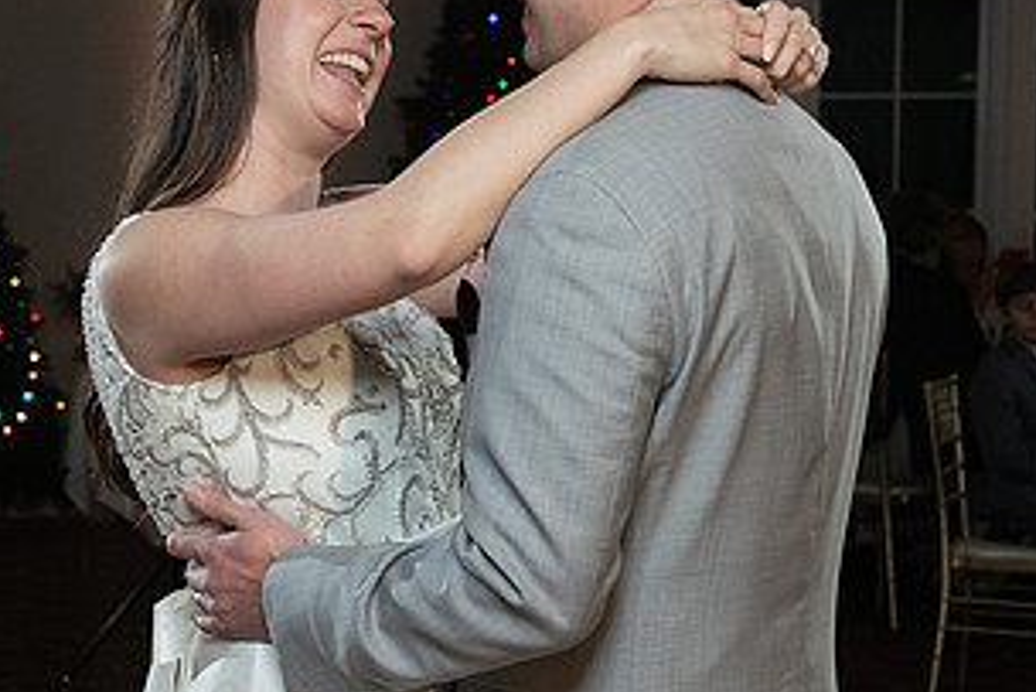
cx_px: 444
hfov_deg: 18.7
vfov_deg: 12.6
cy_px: 468
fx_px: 3138
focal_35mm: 109
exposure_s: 1/200
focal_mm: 50
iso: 2000
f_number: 5.6
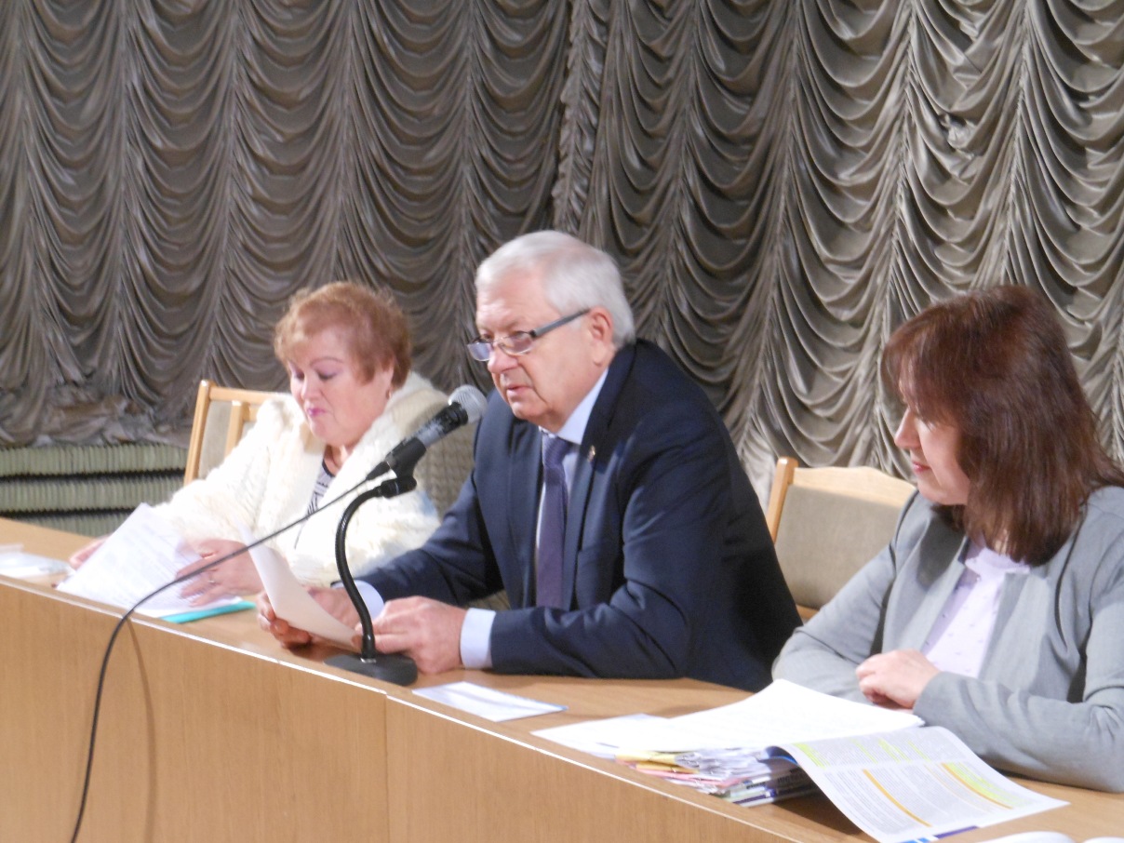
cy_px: 422
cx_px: 562
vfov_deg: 19.4
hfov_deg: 25.7
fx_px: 2468
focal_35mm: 76
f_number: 4.4
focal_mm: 13.6
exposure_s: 1/5
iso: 400
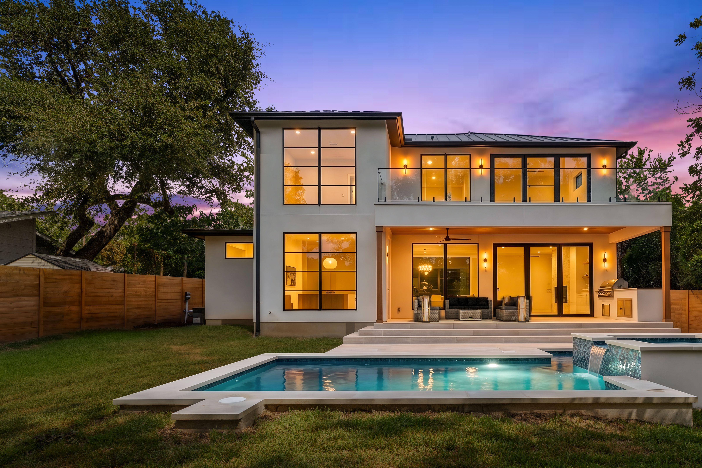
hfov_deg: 82.9
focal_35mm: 20
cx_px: 422
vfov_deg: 61.6
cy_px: 269
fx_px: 390
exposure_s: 1/200
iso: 400
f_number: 14
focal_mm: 16
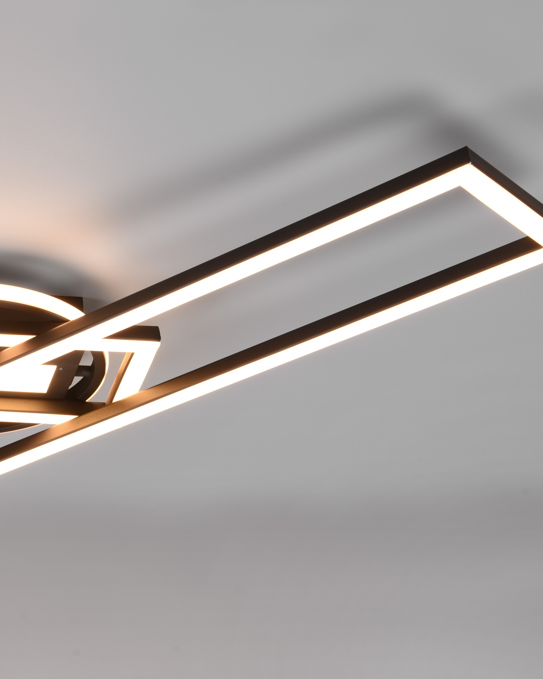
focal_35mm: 99
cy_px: 383
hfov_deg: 15.2
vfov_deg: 19.4
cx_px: -28
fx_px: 1989
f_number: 11
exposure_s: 1/10
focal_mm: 55
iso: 100
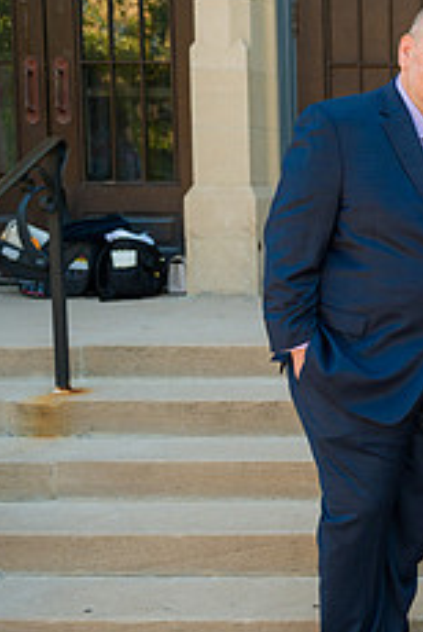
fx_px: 1283
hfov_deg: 16.7
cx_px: 670
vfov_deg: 27.7
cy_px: 327
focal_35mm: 73
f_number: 4
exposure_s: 1/500
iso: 200
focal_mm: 29
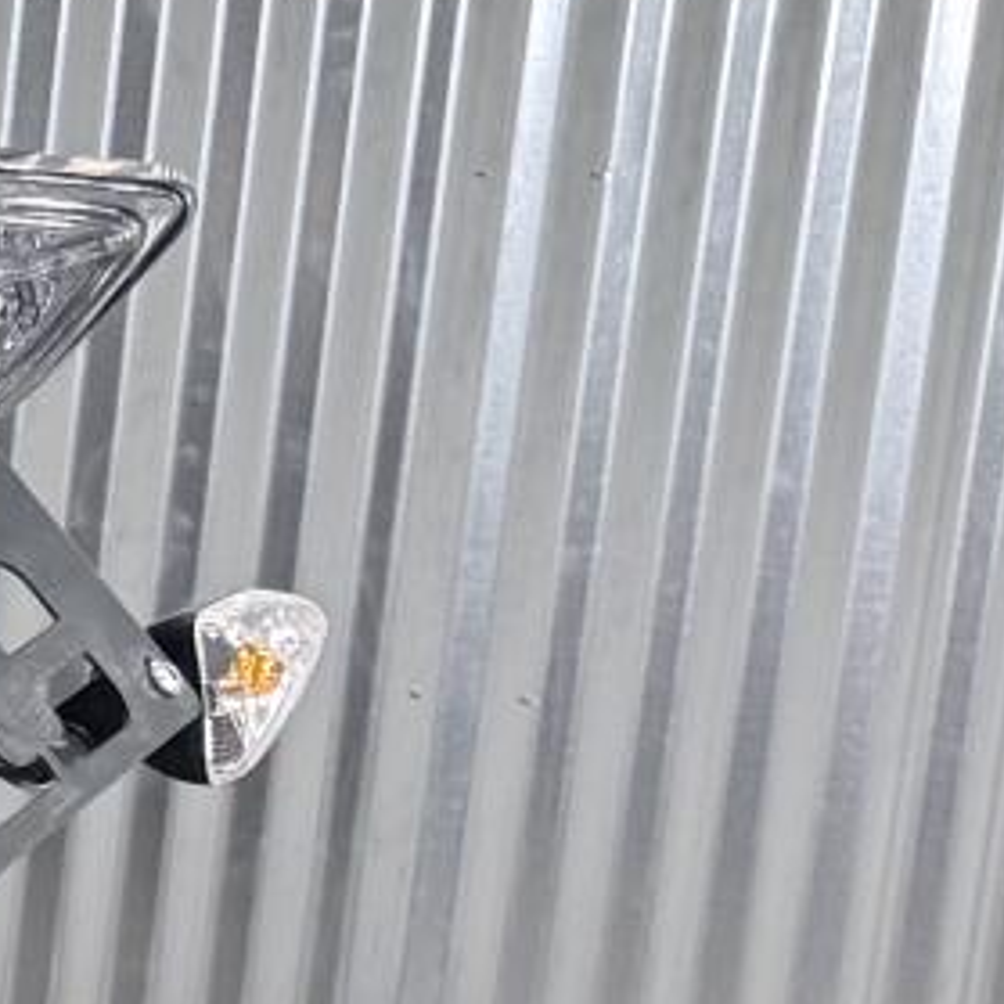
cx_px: -1979
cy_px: 1321
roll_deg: -0.2
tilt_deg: -14.1
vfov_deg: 11.2
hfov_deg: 9.2
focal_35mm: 152
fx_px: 4988
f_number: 1.78
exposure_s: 1/60
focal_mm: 6.76
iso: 160
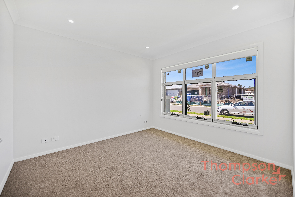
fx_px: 115
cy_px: 98
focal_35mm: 14
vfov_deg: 81.3
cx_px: 148
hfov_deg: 104.2
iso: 100
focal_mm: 14
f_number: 4
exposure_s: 1/25
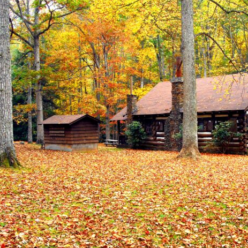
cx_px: 158
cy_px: 124
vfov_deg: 31.6
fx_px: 438
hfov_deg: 31.5
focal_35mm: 54
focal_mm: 28
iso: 400
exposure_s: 1/45
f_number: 8
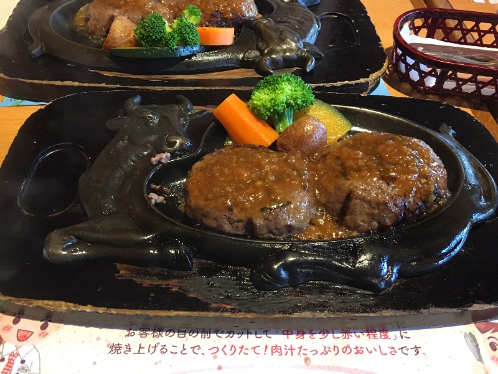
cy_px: 187
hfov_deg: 61.7
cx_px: 249
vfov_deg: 48.2
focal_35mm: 29
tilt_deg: -48.6
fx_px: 417
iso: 100
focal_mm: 4.15
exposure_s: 1/15
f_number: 2.2
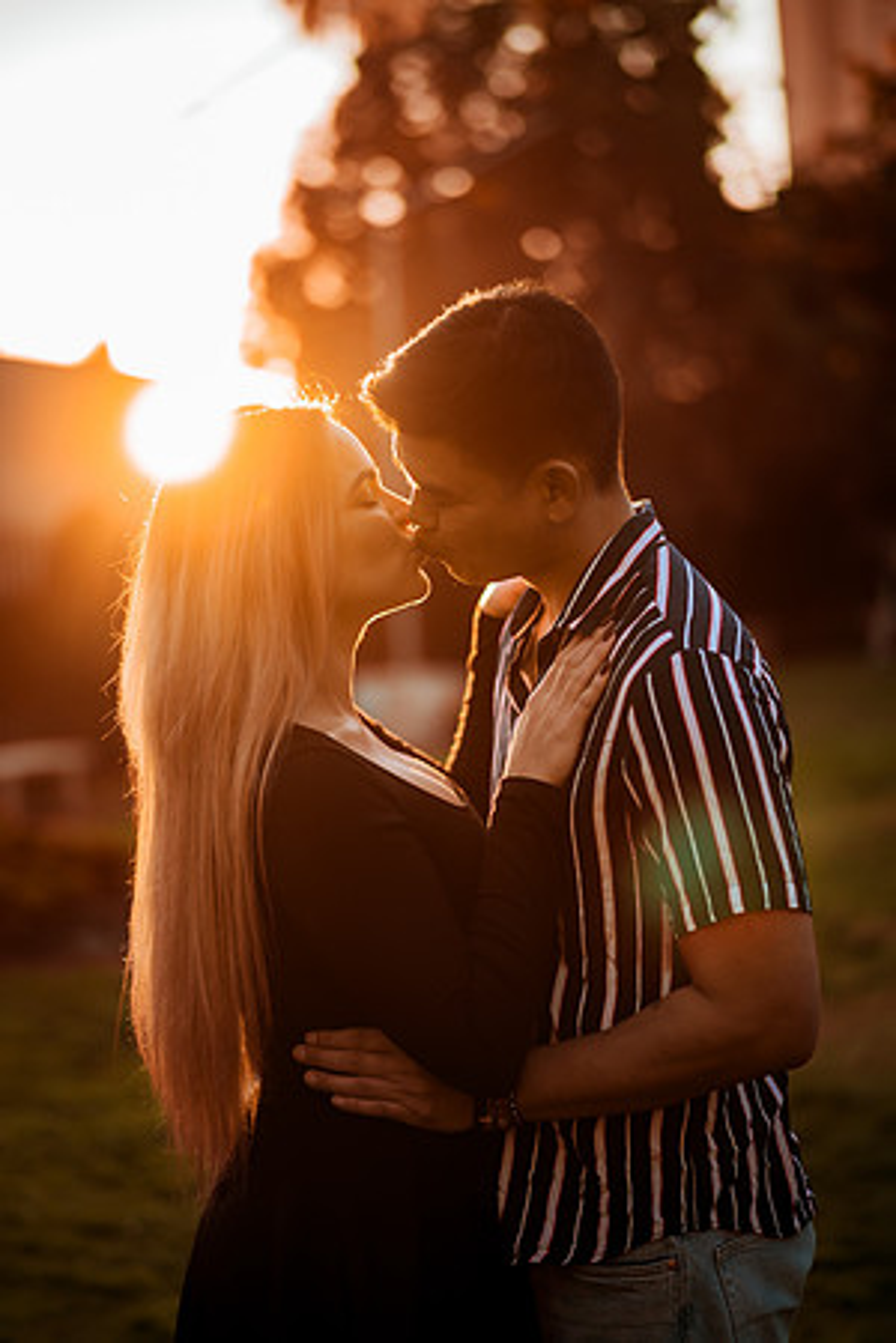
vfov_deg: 34.5
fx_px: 2165
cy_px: 672
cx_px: 448
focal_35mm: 58
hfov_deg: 23.4
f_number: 1.4
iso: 100
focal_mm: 58
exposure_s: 1/800
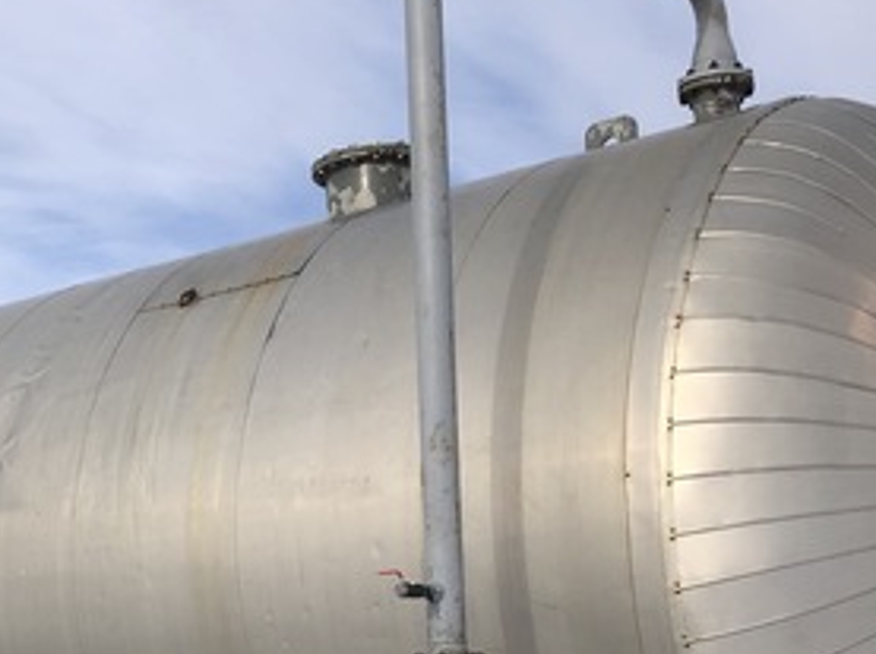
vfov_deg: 20.0
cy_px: 596
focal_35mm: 72
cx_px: 87
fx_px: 1820
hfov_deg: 26.2
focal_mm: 3.99
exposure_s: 1/2525
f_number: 1.8
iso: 20
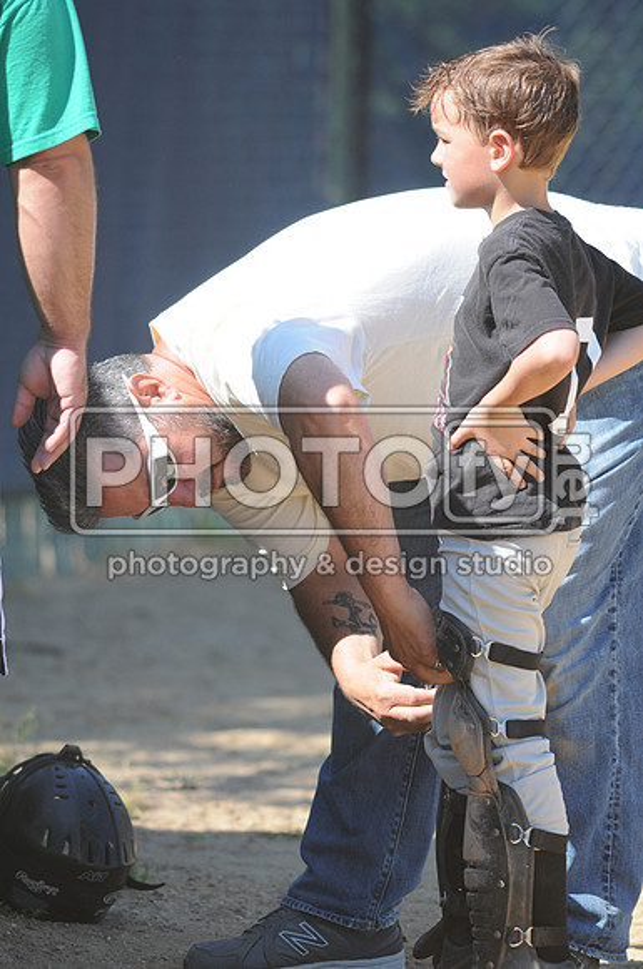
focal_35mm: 450
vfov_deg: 4.6
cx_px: 322
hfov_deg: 3.0
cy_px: 484
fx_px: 12091
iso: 200
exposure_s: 1/640
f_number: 4
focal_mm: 300
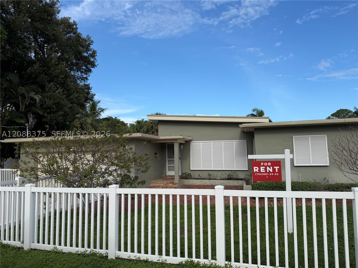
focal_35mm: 24
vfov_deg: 56.8
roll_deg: +1.8
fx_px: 248
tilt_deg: +4.2
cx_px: 179
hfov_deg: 71.6
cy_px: 134
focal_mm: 6.76
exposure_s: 1/3145
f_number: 1.78
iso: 80
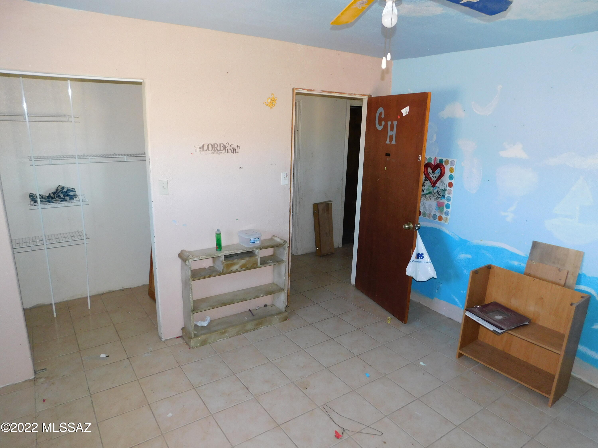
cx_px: 299
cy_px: 224
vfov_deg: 58.9
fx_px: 397
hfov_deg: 73.9
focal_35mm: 23
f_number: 3
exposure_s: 1/30
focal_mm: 4
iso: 200
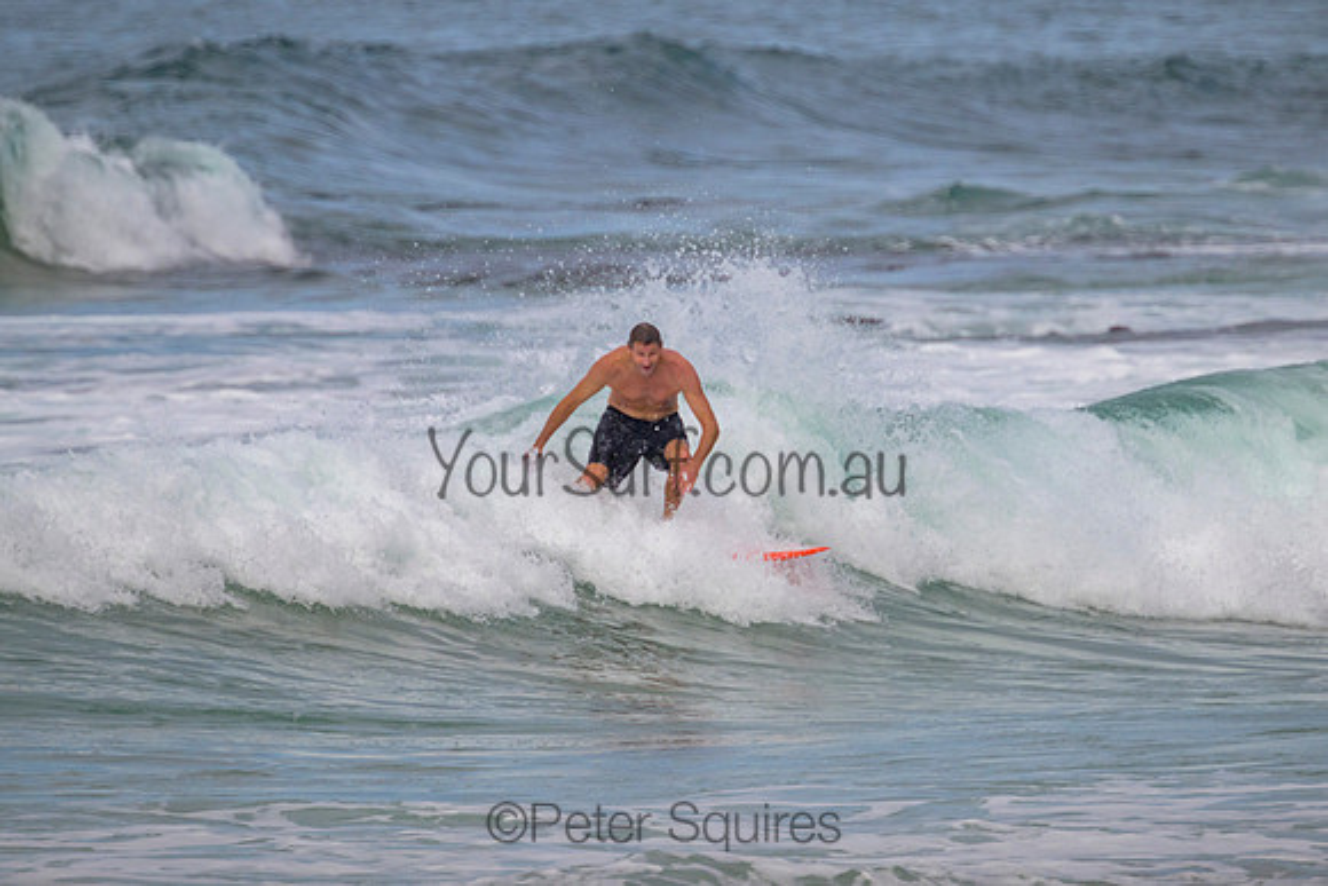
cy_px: 355
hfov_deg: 2.2
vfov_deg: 1.4
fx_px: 35381
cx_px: 709
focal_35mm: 959
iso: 800
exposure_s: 1/2000
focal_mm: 800
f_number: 11
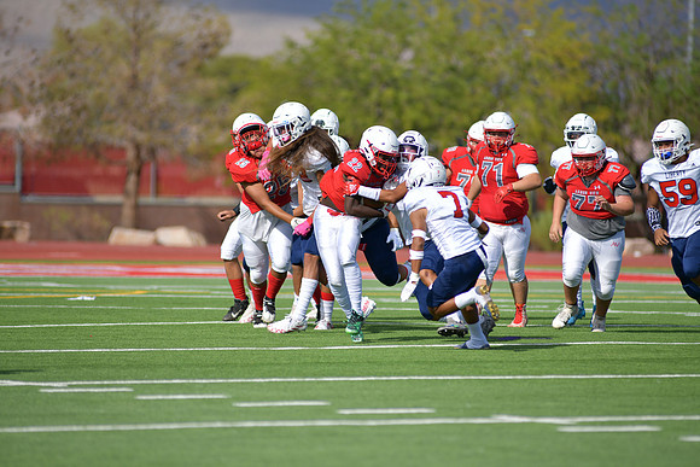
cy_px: 234
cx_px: 350
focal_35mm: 300
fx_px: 5834
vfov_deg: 4.6
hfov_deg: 6.9
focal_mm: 300
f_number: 3.5
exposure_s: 1/2000
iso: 72
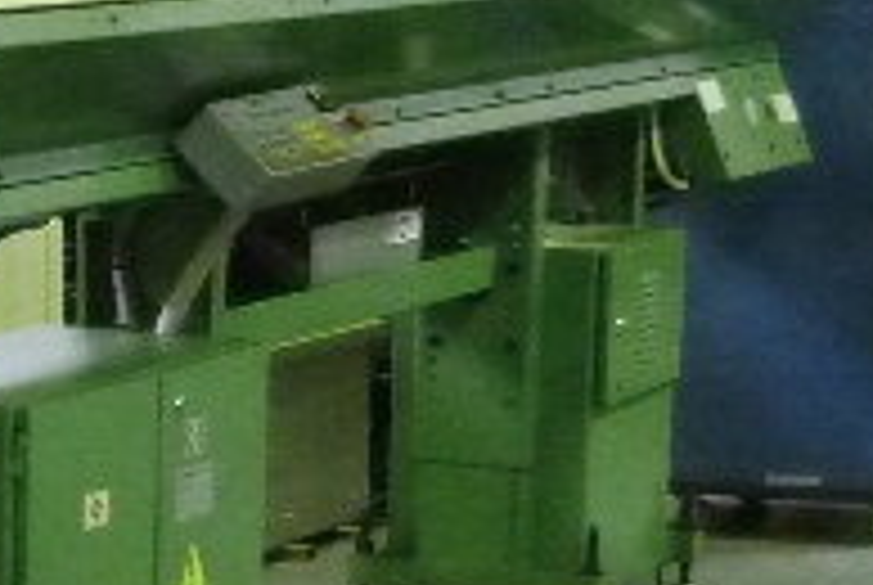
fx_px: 3327
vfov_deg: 10.0
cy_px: 536
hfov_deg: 13.0
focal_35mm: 137
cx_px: -860
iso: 800
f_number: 3.3
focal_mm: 4.1
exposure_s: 1/30
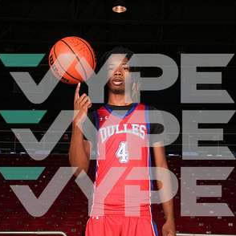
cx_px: 117
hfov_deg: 26.5
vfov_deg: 26.5
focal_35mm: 65
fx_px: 501
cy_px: 136
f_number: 8
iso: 400
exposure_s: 1/200
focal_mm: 50
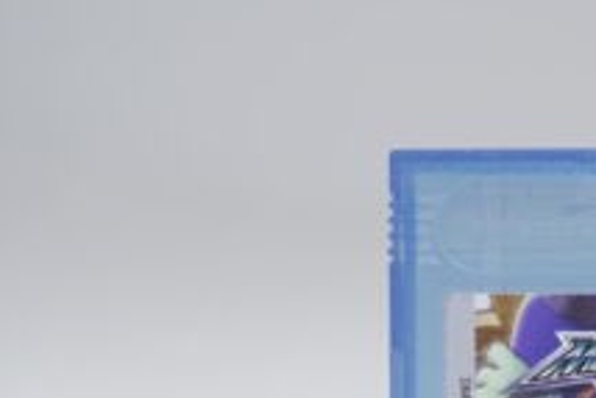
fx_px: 2319
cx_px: 610
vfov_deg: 9.7
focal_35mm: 140
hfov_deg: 14.4
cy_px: 398
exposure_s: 1/30
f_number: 5.6
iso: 640
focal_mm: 50
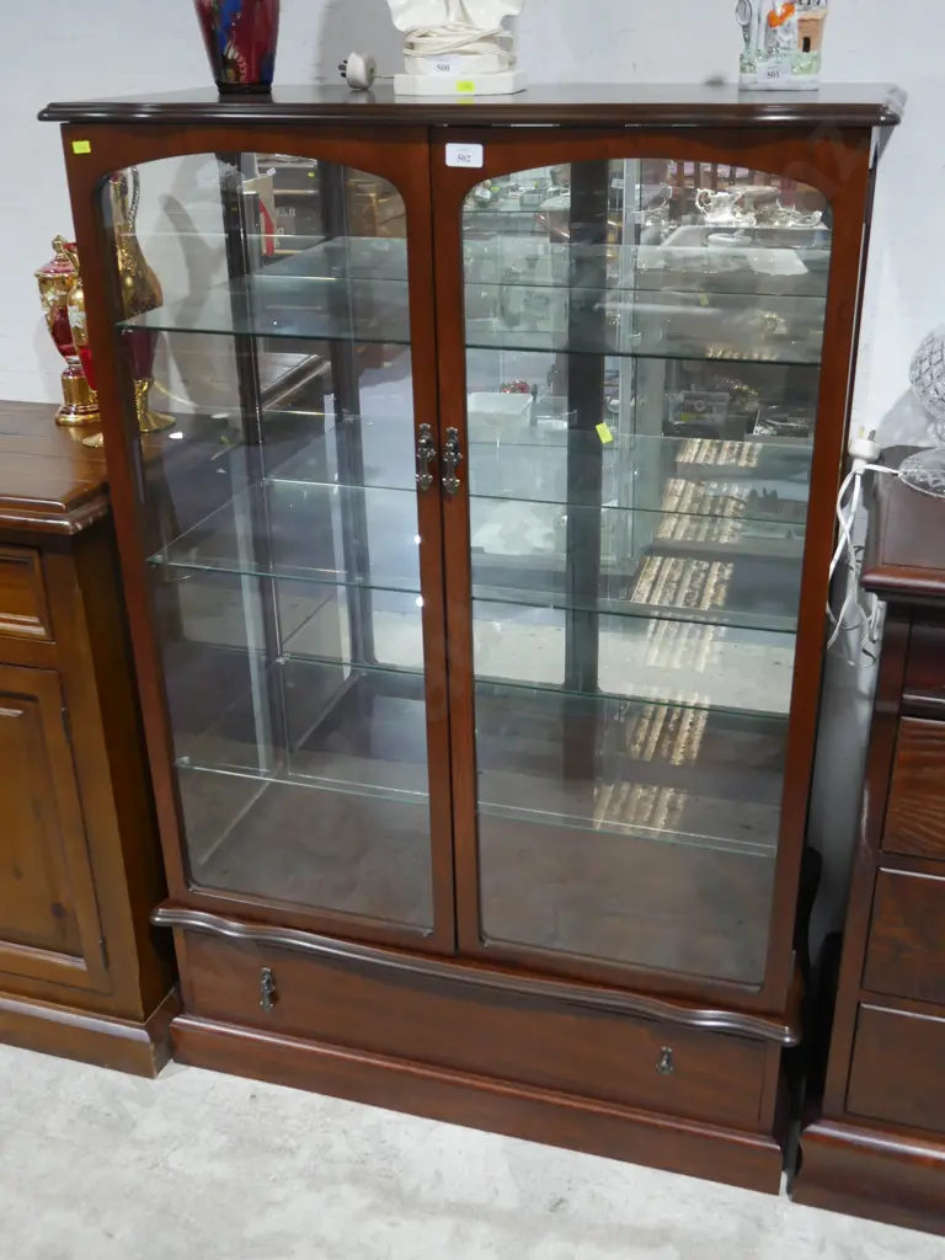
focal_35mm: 36
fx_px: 1310
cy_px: 630
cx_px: 472
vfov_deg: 51.4
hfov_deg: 39.7
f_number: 4
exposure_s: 1/60
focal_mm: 18
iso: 640
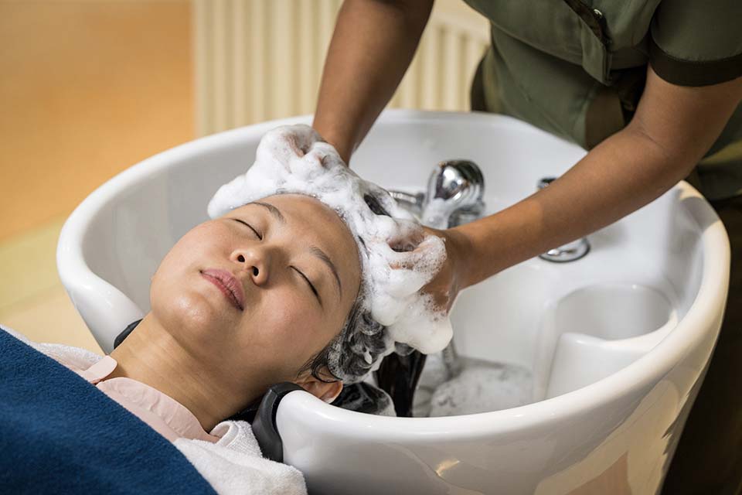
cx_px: 371
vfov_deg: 11.9
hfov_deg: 17.8
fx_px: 2370
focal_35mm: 115
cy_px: 248
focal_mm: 115
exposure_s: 1/200
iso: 1000
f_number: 4.5
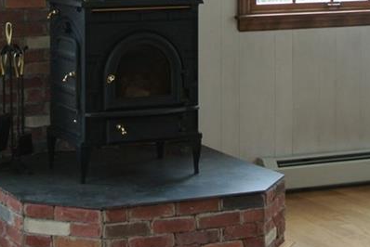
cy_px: -41
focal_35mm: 126
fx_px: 1296
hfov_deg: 16.2
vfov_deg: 10.7
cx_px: 136
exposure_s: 1/30
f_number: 4.5
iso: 400
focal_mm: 18.2
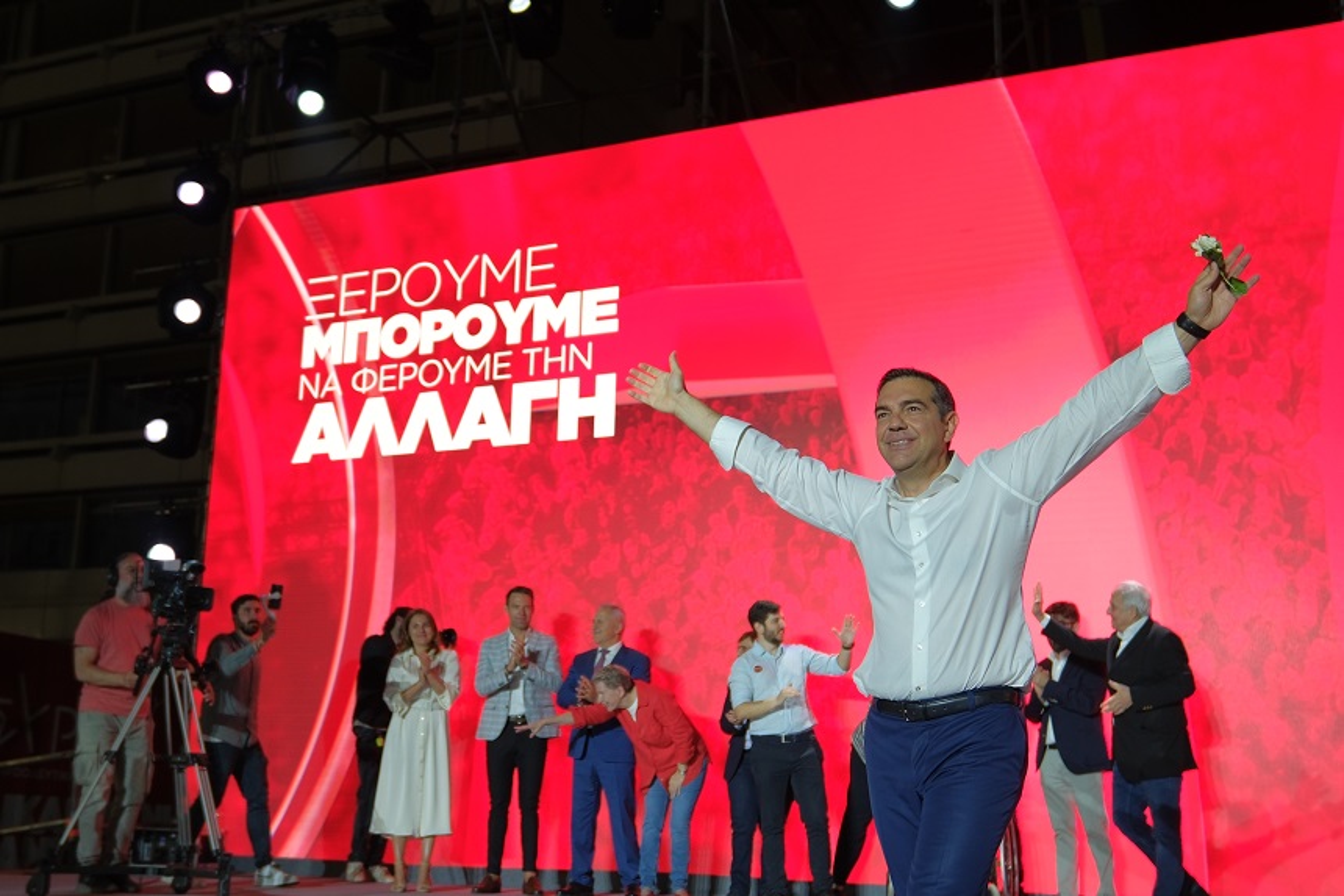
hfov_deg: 84.0
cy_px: 448
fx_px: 746
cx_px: 672
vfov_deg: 61.9
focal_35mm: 20
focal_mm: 13
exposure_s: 1/400
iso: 160
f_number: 1.6
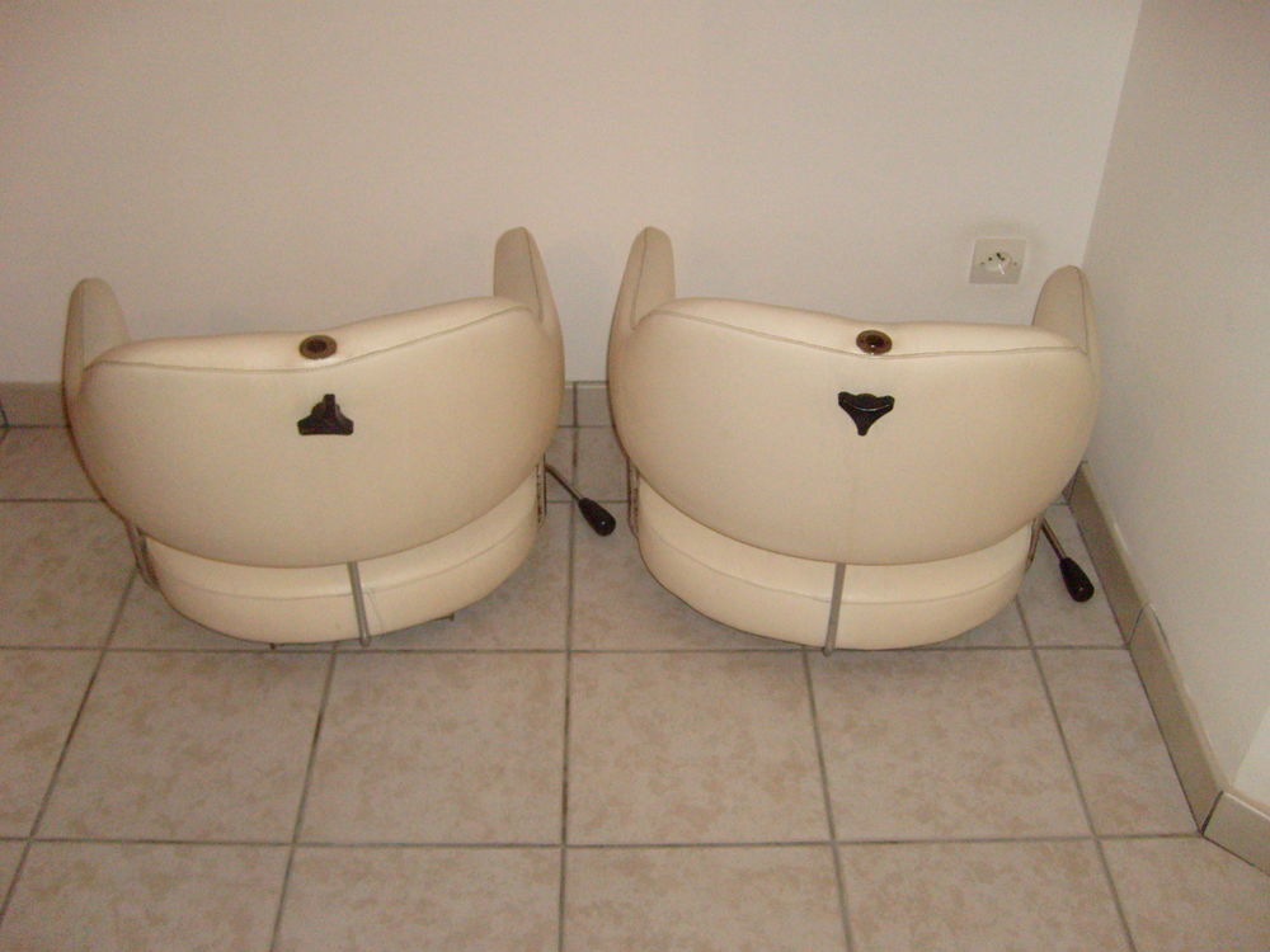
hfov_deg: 52.6
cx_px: 635
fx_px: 1284
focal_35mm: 35
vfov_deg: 40.7
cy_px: 476
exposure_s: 1/45
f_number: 2.8
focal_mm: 5.8
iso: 400
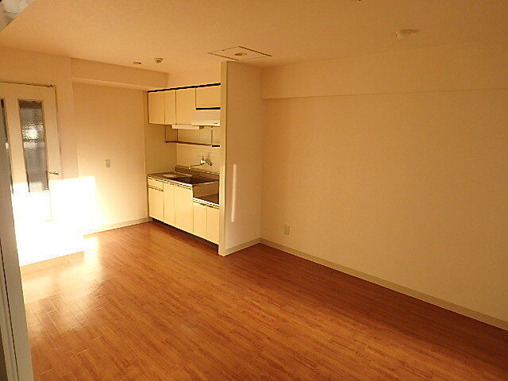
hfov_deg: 79.0
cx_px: 254
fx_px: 308
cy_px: 190
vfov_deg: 63.4
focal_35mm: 21
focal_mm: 3.7
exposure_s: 1/125
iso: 125
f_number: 3.5
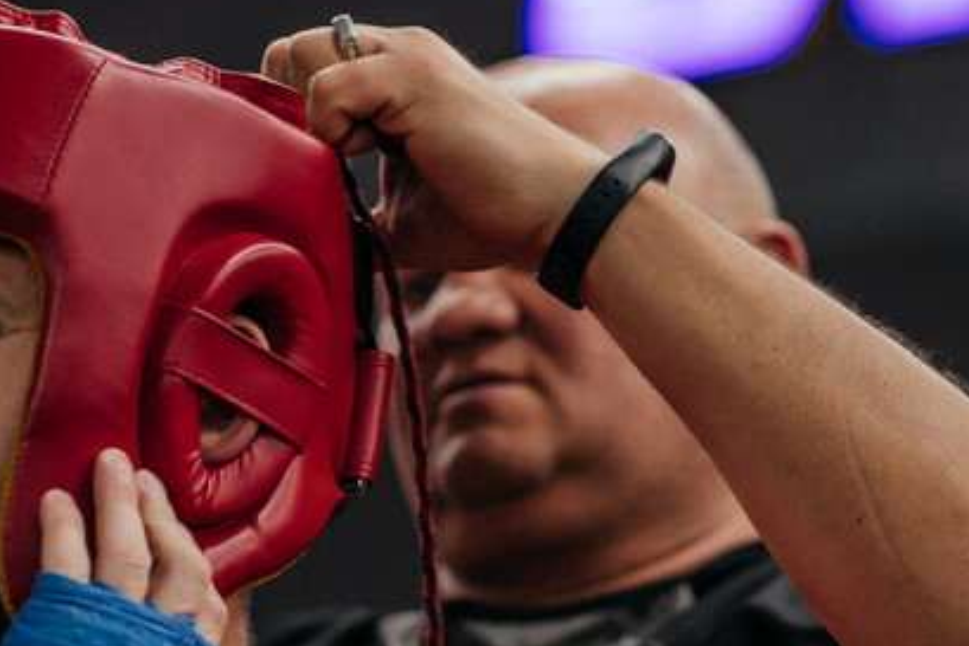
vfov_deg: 5.5
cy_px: 396
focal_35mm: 252
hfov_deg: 8.2
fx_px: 6785
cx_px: 256
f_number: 2.2
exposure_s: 1/320
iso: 1000
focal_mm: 85
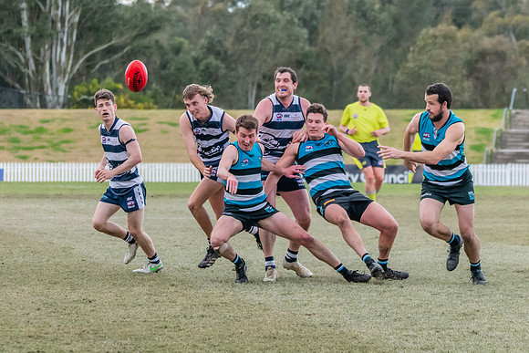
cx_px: 146
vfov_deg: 5.3
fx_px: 3777
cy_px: 210
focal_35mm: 257
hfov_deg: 8.0
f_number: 5
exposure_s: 1/1600
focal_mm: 150
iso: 2500
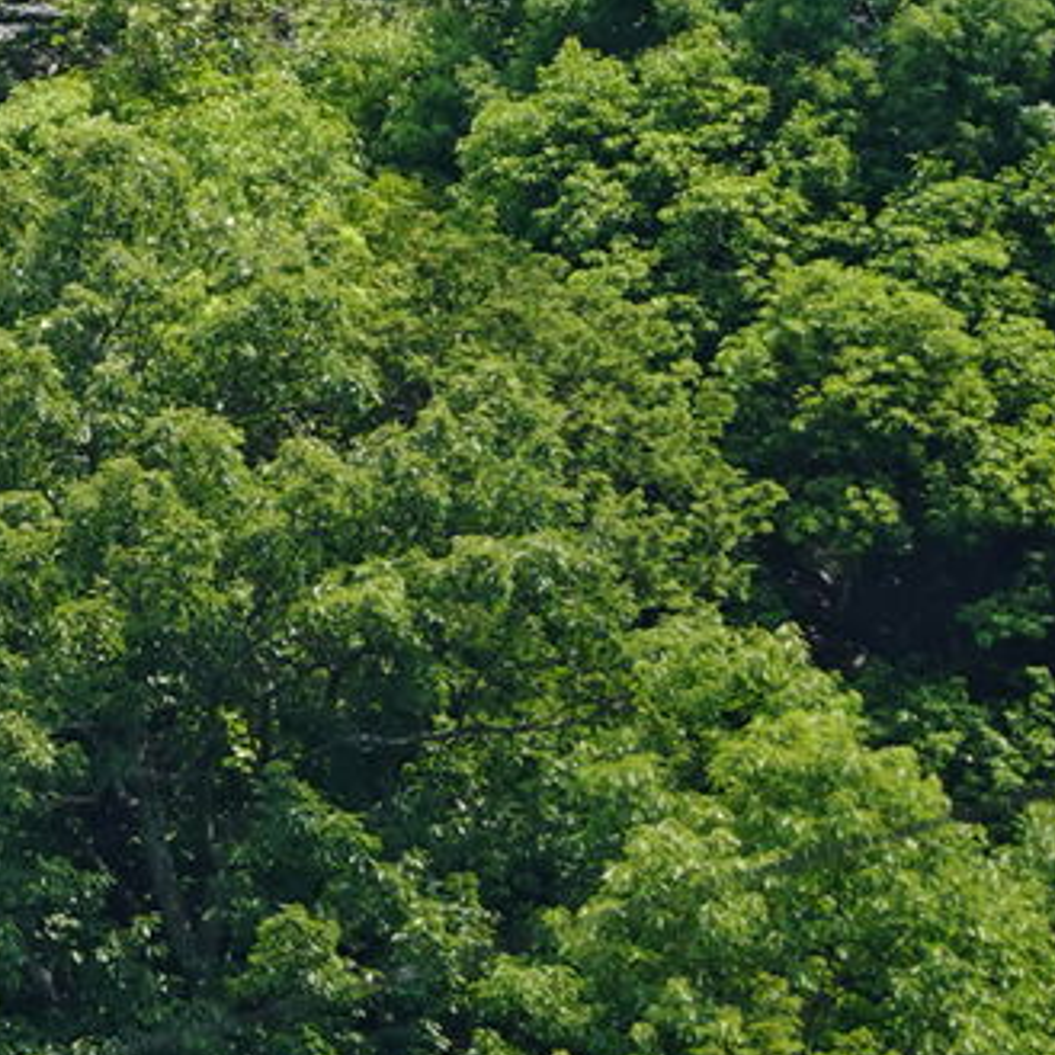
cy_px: -901
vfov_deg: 1.8
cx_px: -1927
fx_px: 34171
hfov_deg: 1.8
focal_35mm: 991
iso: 160
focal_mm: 72
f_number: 7.1
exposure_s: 1/200
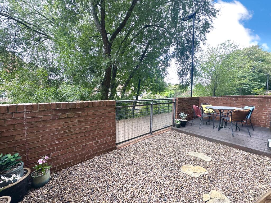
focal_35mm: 14
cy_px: 102
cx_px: 136
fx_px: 110
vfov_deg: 85.7
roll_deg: -0.6
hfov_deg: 102.1
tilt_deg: -4.8
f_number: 2.2
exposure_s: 1/99
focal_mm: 2.22
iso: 80
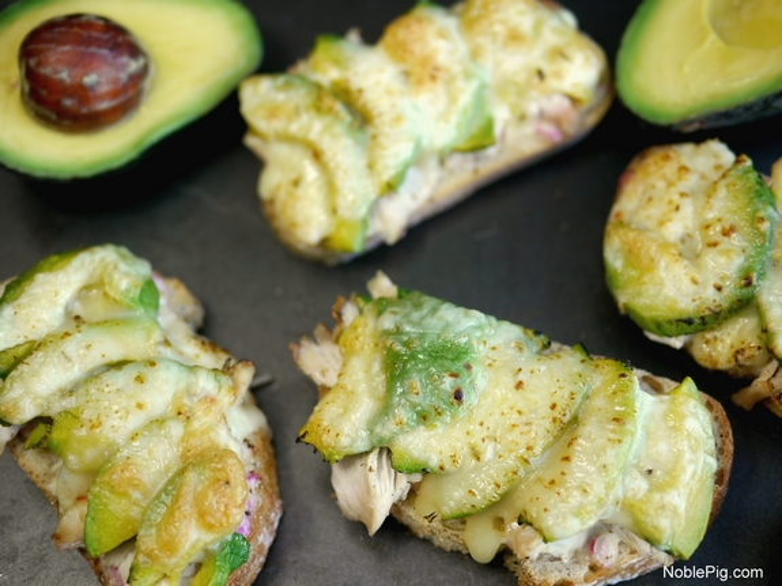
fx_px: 1129
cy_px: 293
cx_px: 391
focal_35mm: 50
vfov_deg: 29.1
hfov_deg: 38.2
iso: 100
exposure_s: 1/200
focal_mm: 25
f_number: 1.8
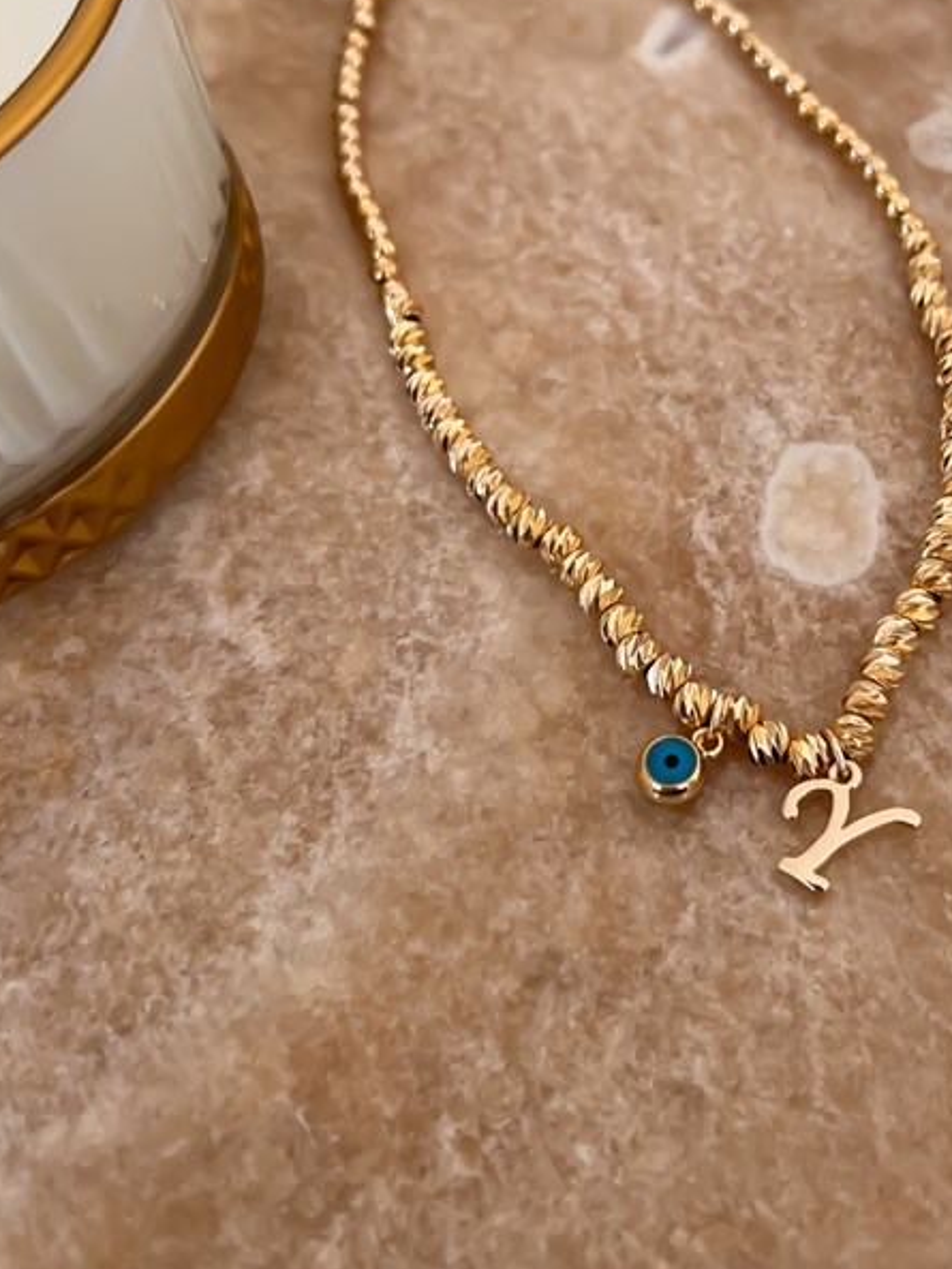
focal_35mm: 43
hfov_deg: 32.8
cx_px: 738
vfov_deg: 42.9
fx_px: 1576
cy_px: 367
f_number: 1.5
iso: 64
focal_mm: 5.7
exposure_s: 1/121
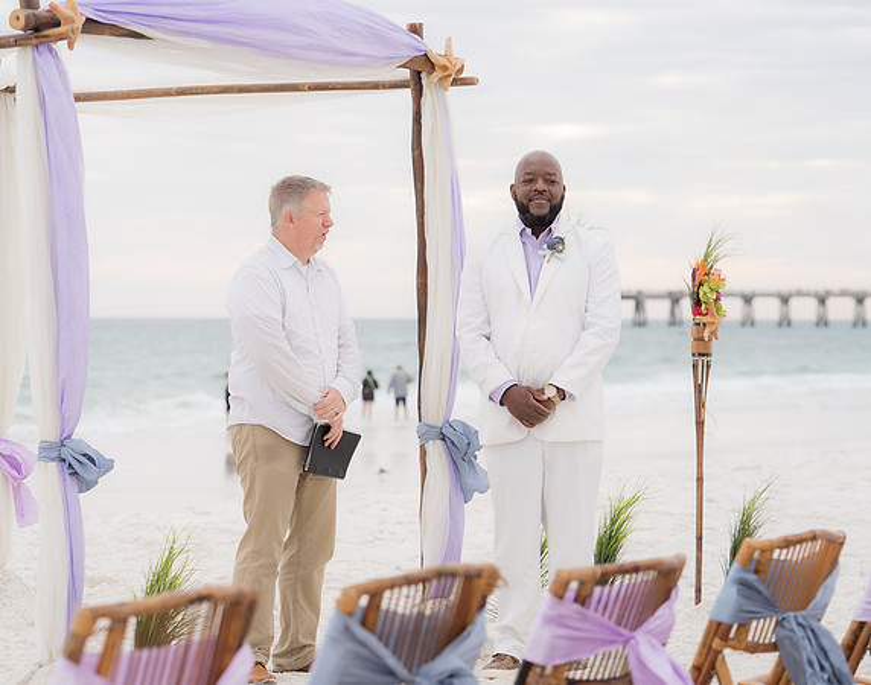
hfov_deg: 16.6
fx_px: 2979
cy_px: 337
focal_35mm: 116
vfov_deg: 13.1
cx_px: 367
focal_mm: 99
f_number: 4.5
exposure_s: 1/400
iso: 500
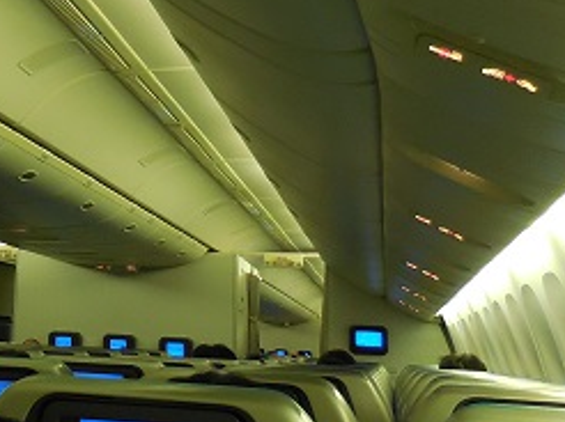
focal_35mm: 61
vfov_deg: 23.8
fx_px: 995
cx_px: 16
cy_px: 133
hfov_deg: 29.8
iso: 320
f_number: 3.3
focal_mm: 4.5
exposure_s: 1/30
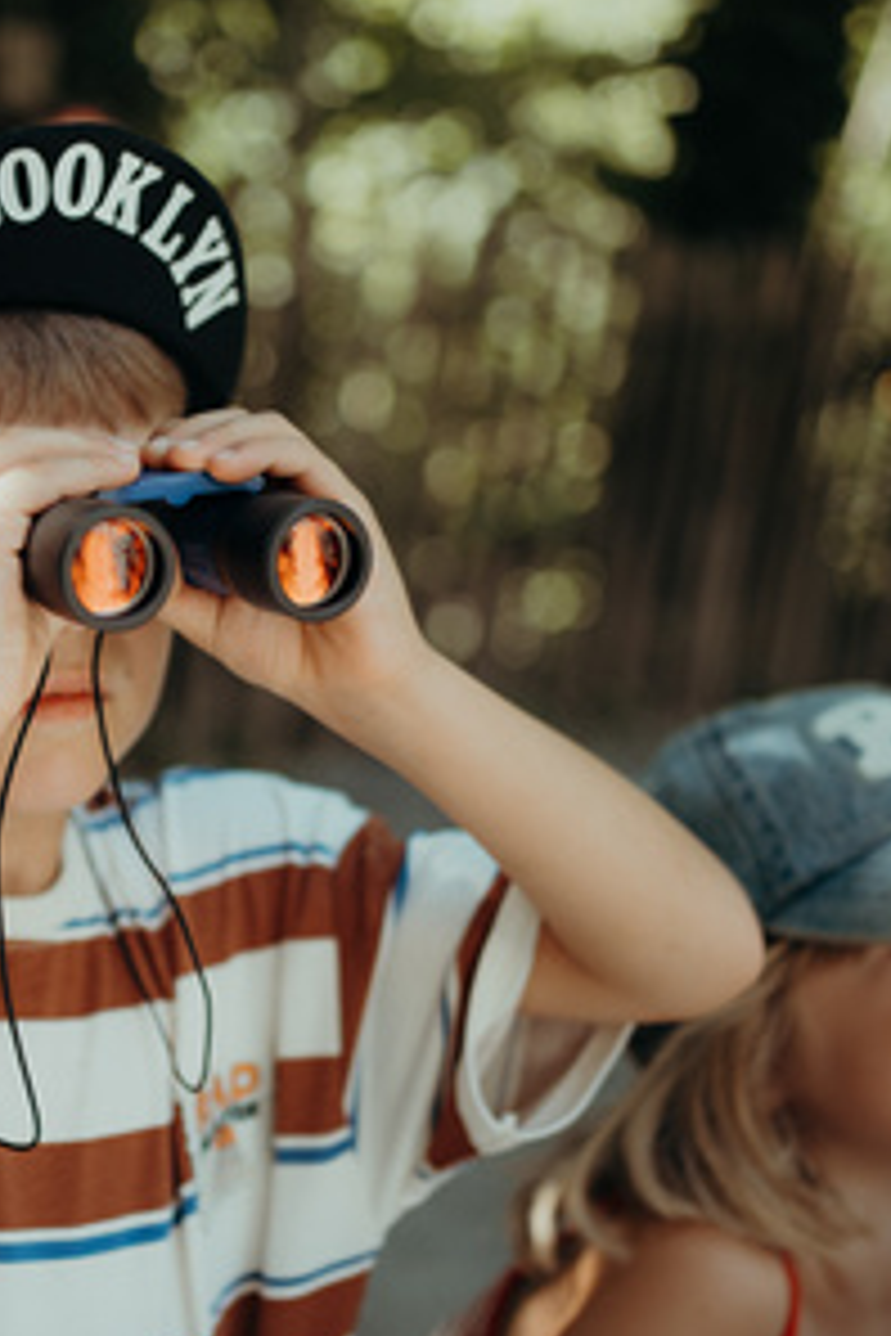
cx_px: 176
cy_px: 756
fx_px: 2190
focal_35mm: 59
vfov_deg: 33.9
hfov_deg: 22.7
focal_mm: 35
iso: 100
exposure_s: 1/250
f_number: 2
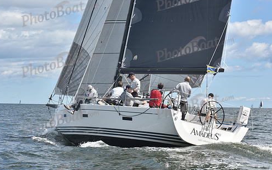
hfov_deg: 15.8
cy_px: 84
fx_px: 978
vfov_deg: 9.9
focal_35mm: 132
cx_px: 128
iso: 250
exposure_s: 1/800
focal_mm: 110
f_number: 9
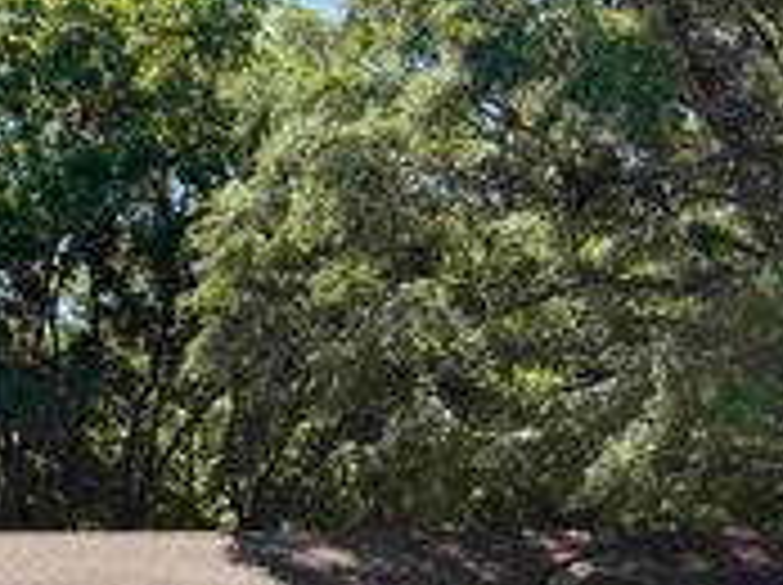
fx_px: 1559
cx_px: 288
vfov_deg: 20.3
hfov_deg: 28.1
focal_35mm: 69
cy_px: 637
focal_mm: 6.76
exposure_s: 1/2525
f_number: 1.78
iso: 100
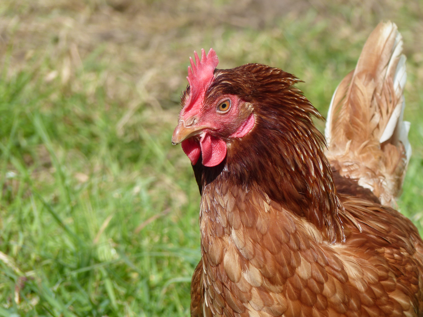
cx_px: 212
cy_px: 158
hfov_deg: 3.3
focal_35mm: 600
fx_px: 7332
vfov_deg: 2.5
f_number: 4
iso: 100
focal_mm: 107.9
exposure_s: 1/800
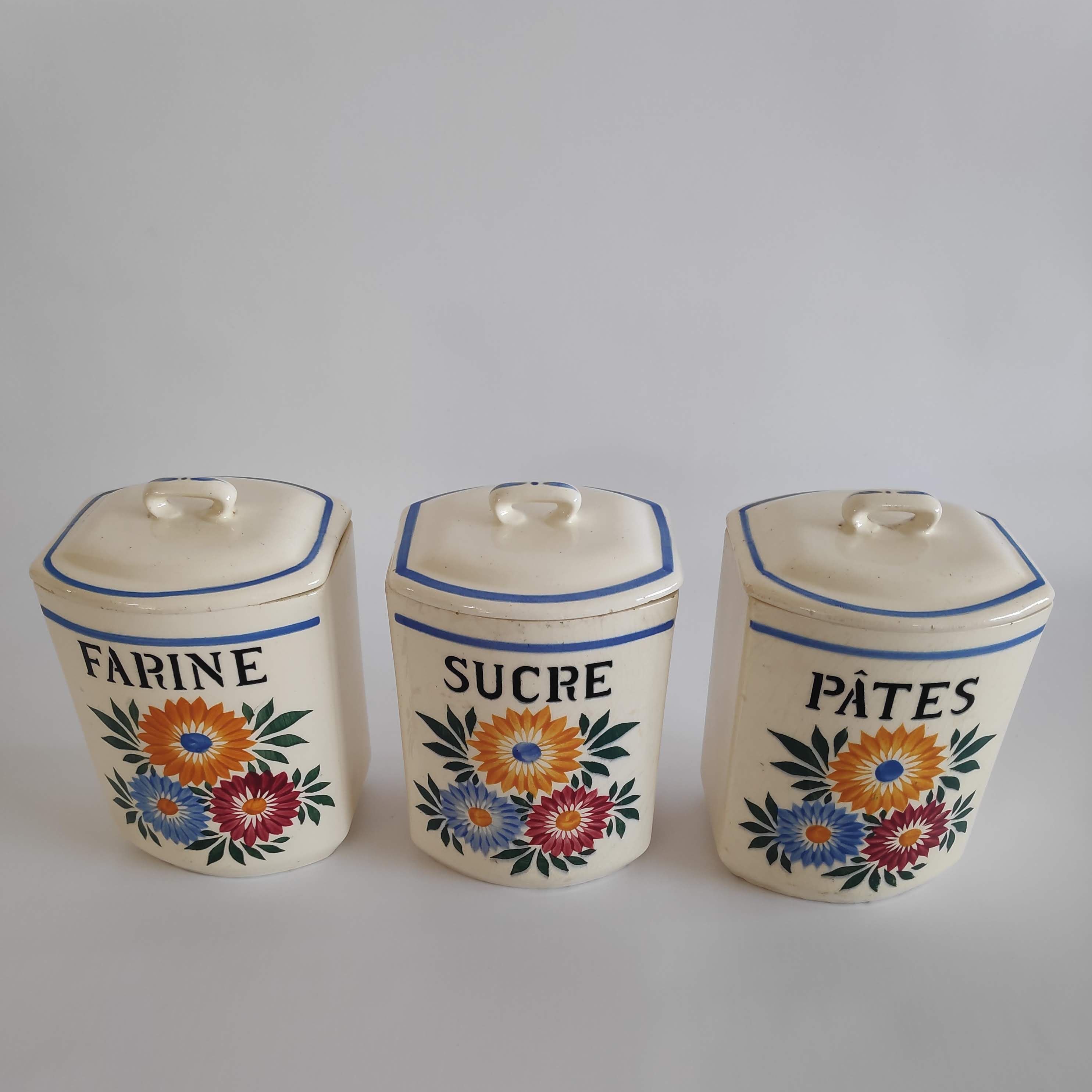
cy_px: 690
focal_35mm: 24
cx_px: 538
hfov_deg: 65.0
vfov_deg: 64.0
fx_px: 857
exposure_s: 1/100
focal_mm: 3.94
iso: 224
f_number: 1.9
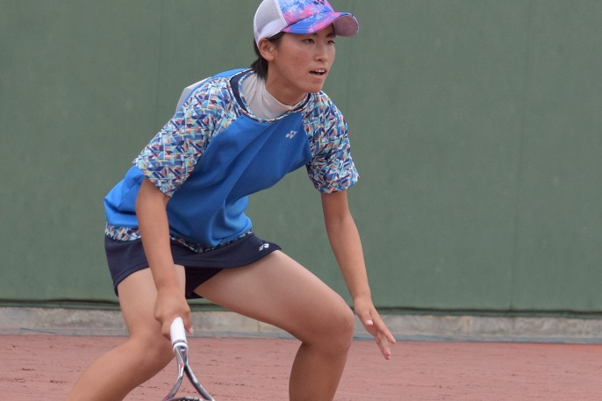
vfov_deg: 6.2
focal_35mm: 223
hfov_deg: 9.2
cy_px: 237
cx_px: 243
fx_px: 3728
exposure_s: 1/1600
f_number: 4.8
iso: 640
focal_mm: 102
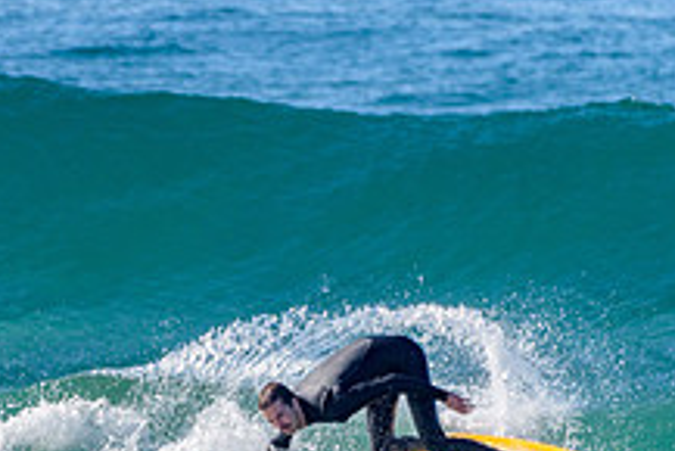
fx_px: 30788
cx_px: 359
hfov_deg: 1.3
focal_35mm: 1641
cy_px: 410
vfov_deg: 0.8
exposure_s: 1/2000
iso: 160
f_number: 5.6
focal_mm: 500
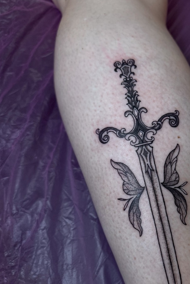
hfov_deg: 33.7
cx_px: 160
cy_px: 169
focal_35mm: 38
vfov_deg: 50.4
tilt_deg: -67.2
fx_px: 301
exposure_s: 1/100
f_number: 1.78
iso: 200
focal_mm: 6.76
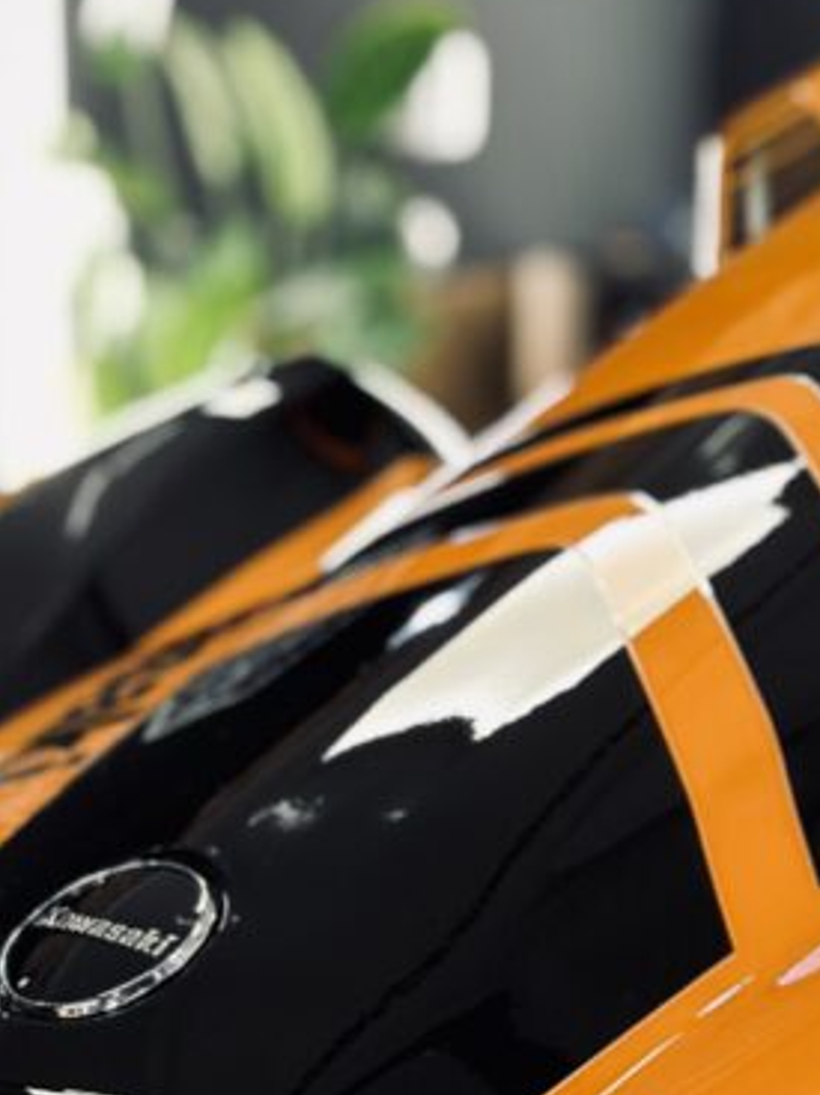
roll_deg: -1.5
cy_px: 579
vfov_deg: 14.7
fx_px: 4235
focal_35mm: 134
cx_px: 903
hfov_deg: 10.9
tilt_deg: -8.7
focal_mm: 6.86
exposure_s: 1/50
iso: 100
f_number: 1.78
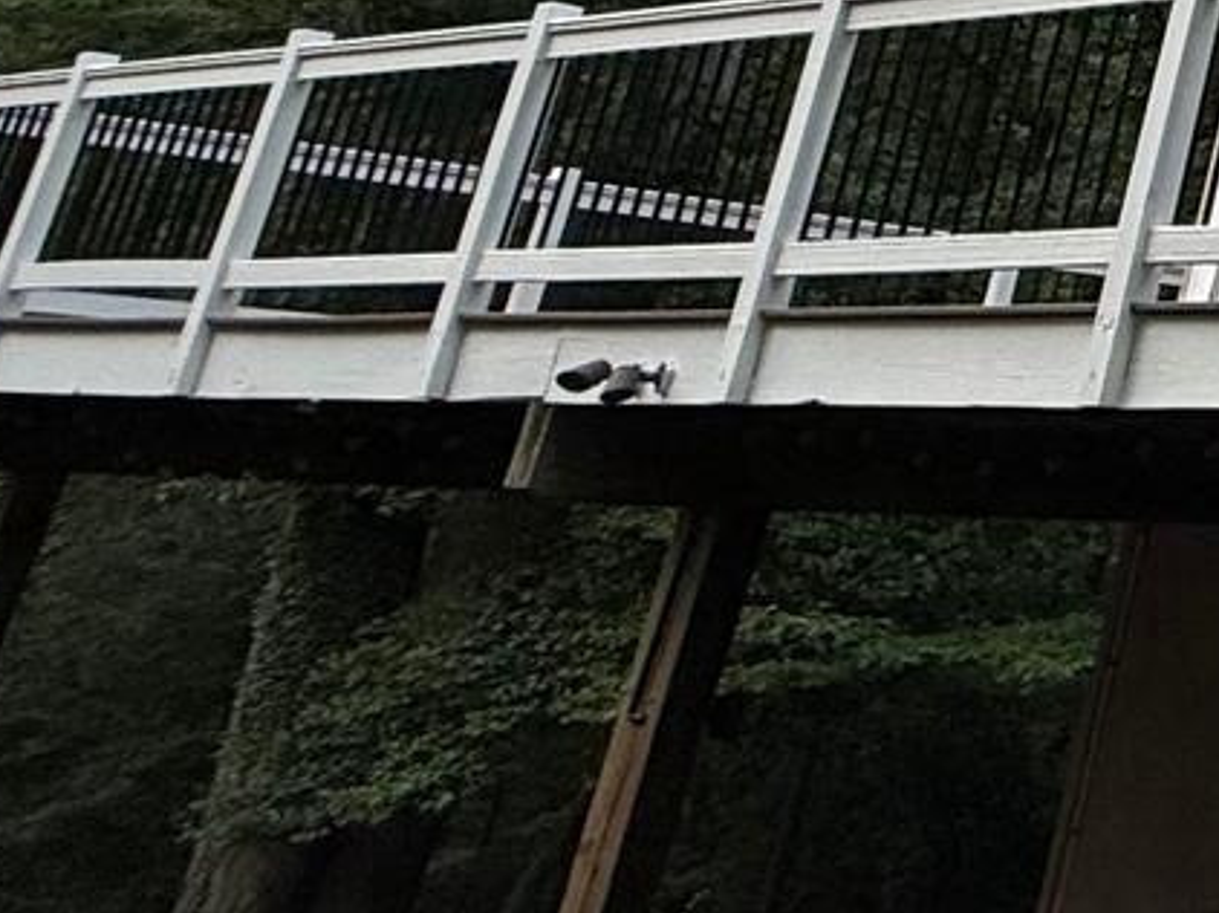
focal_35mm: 68
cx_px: 2591
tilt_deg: +19.5
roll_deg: -3.2
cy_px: -286
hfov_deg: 17.4
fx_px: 2393
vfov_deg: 19.8
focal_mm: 2.22
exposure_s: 1/259
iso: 50
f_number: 2.2
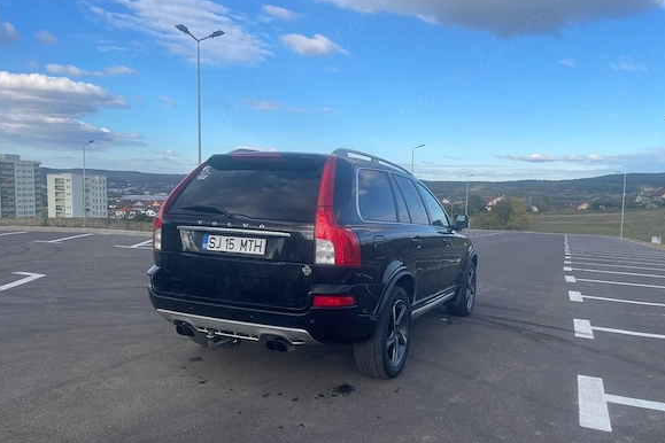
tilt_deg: -6.7
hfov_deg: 65.5
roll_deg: -1.9
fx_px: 517
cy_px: 252
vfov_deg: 46.3
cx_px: 338
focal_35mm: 28
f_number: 1.6
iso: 32
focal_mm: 4.2
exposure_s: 1/2053
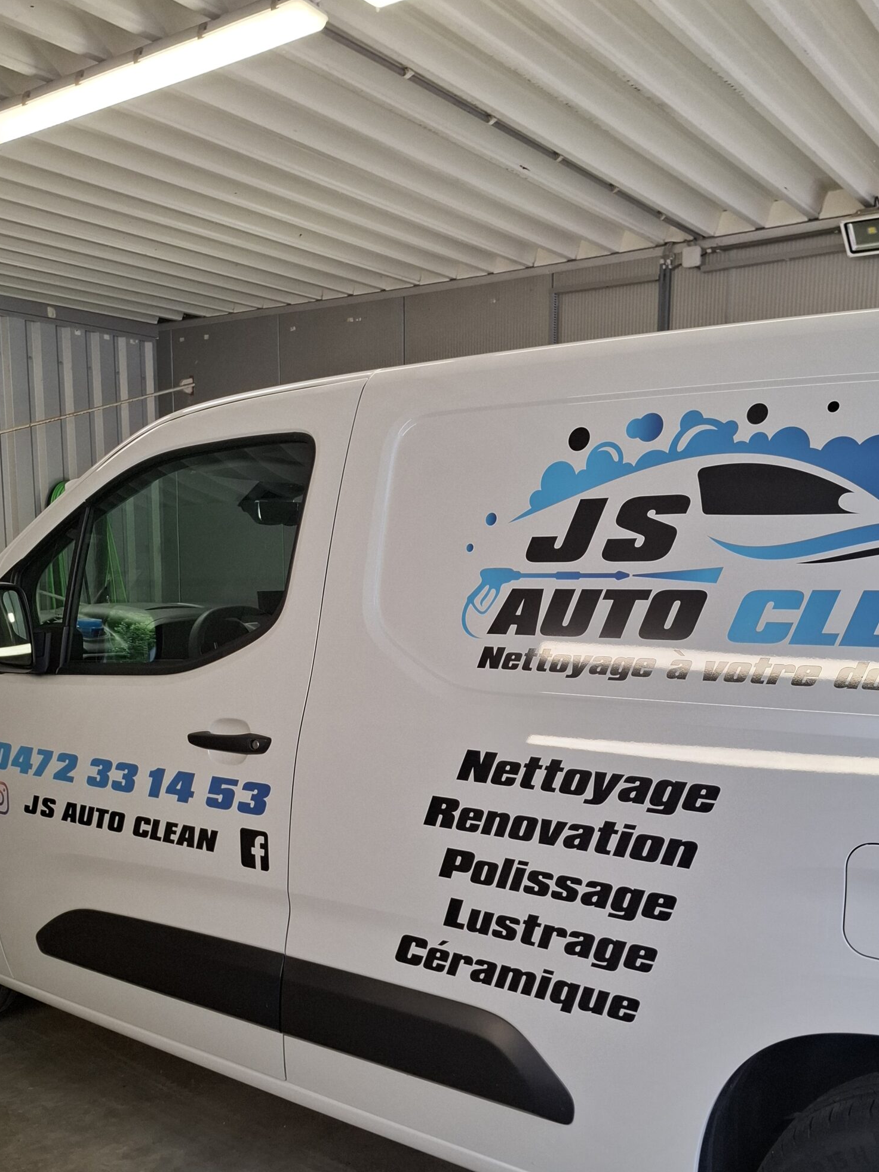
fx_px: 1016
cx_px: 528
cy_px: 704
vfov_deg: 59.5
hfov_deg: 46.5
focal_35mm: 30
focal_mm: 5.54
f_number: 1.8
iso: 50
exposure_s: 1/100
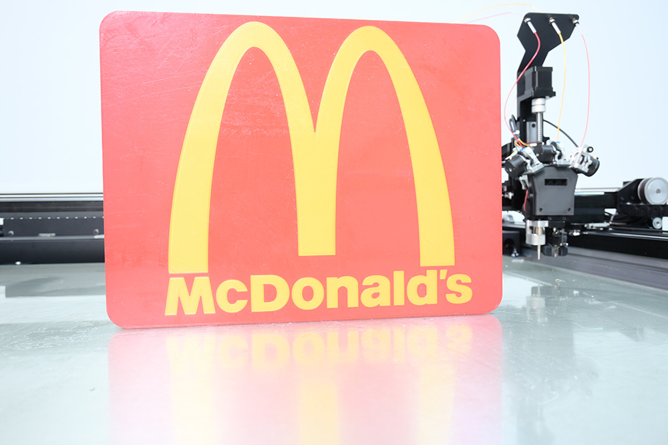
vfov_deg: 47.9
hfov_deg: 67.4
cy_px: 222
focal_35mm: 27
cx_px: 334
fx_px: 501
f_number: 3.5
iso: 400
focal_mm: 18
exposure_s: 1/15
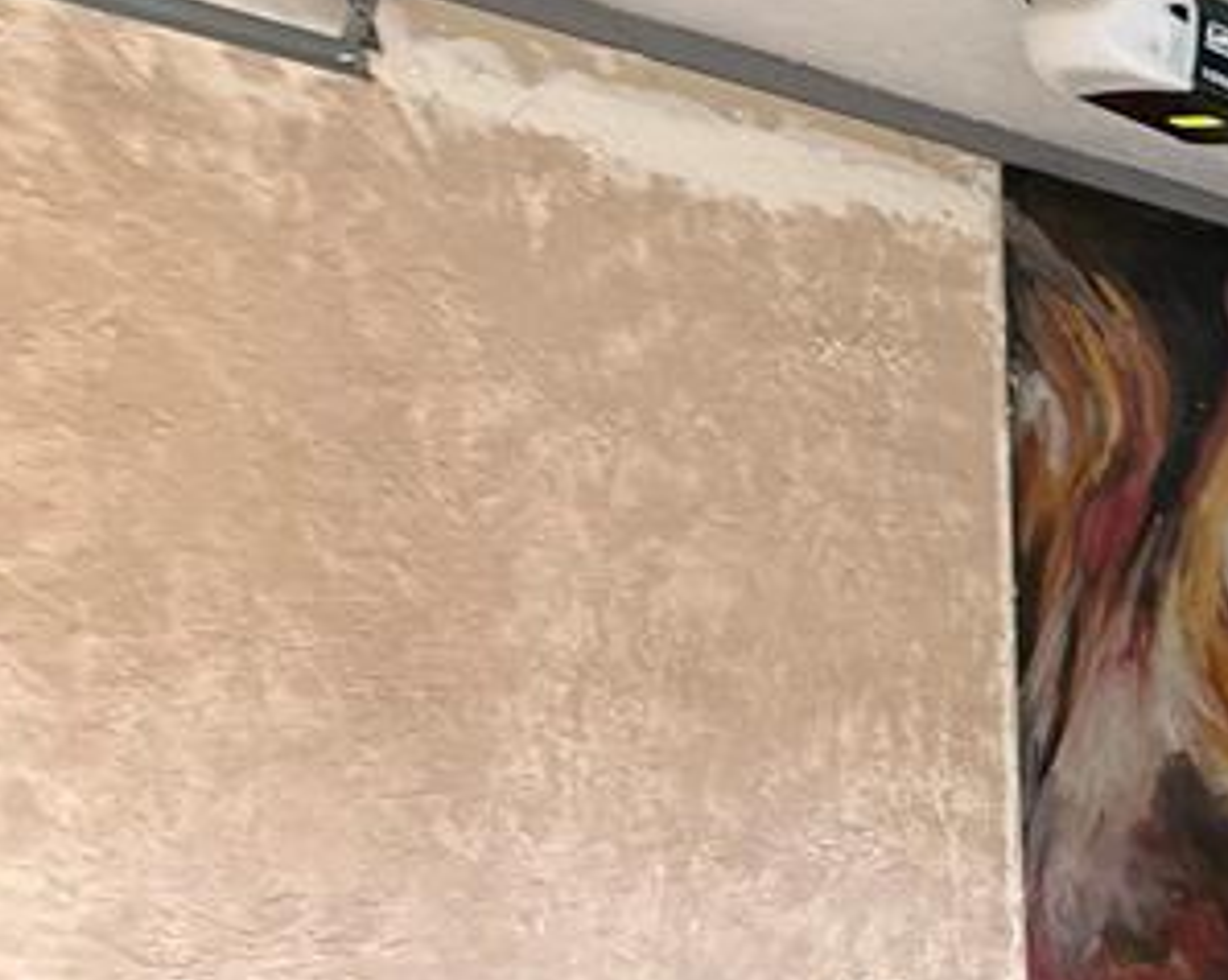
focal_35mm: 47
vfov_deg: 31.0
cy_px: 832
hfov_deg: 24.4
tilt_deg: -5.1
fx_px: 1707
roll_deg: -3.6
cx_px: 2060
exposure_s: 1/60
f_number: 2.2
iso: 400
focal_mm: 2.22
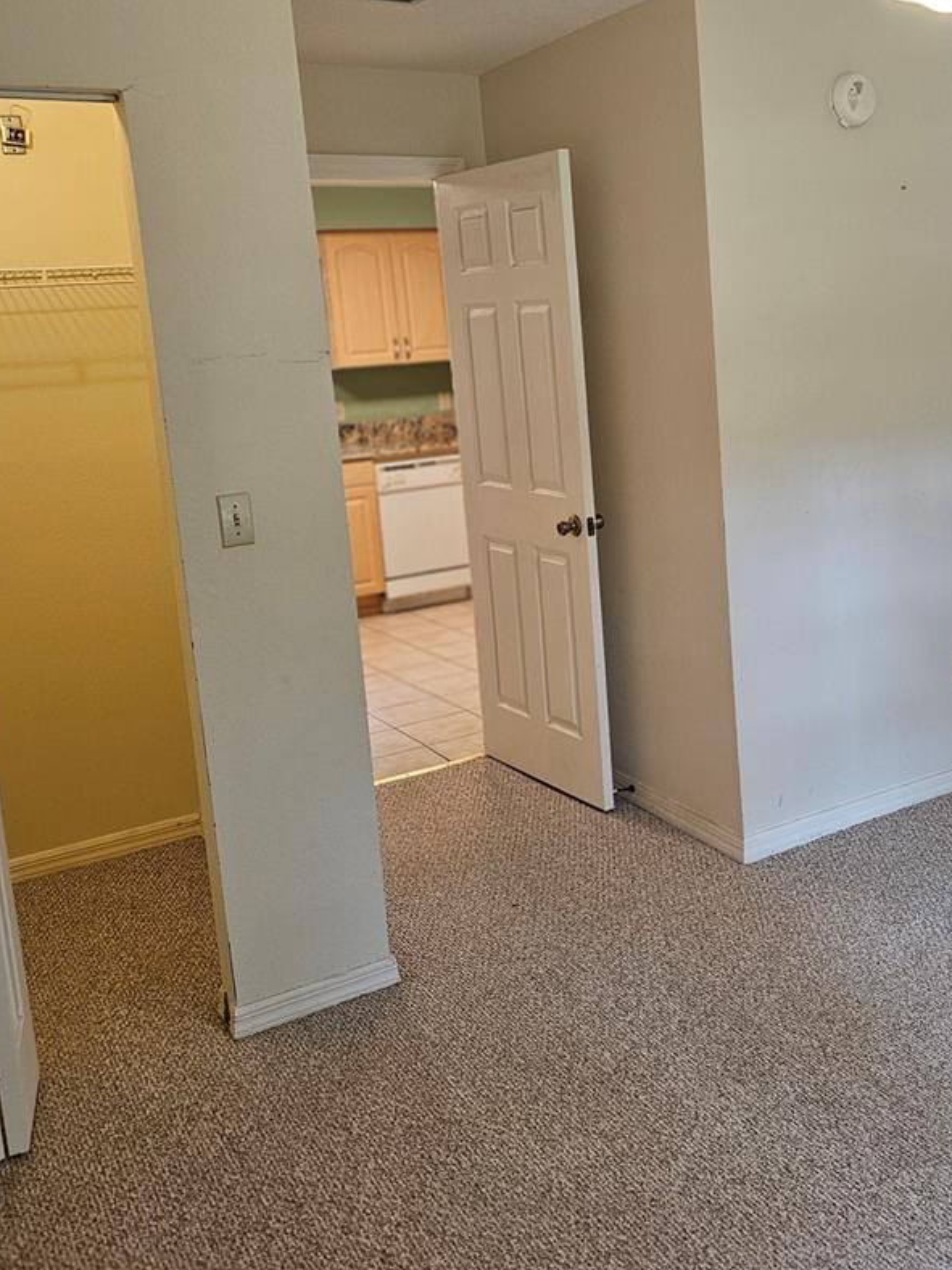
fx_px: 1284
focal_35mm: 35
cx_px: 683
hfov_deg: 39.8
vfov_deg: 52.2
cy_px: 501
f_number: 1.7
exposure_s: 1/120
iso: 250
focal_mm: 6.3
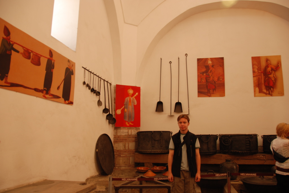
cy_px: 96
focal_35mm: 27
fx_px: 217
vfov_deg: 48.1
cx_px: 144
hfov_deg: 67.3
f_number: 3.5
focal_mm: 18
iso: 200
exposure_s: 1/10
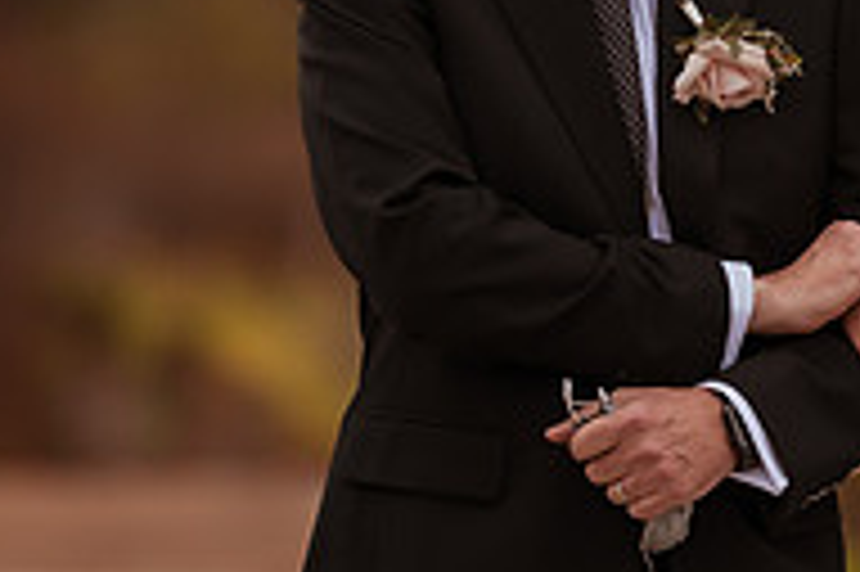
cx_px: 774
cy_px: 14
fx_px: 9786
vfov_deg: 3.3
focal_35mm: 410
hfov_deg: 5.0
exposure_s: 1/3200
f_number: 1.8
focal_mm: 135
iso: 500
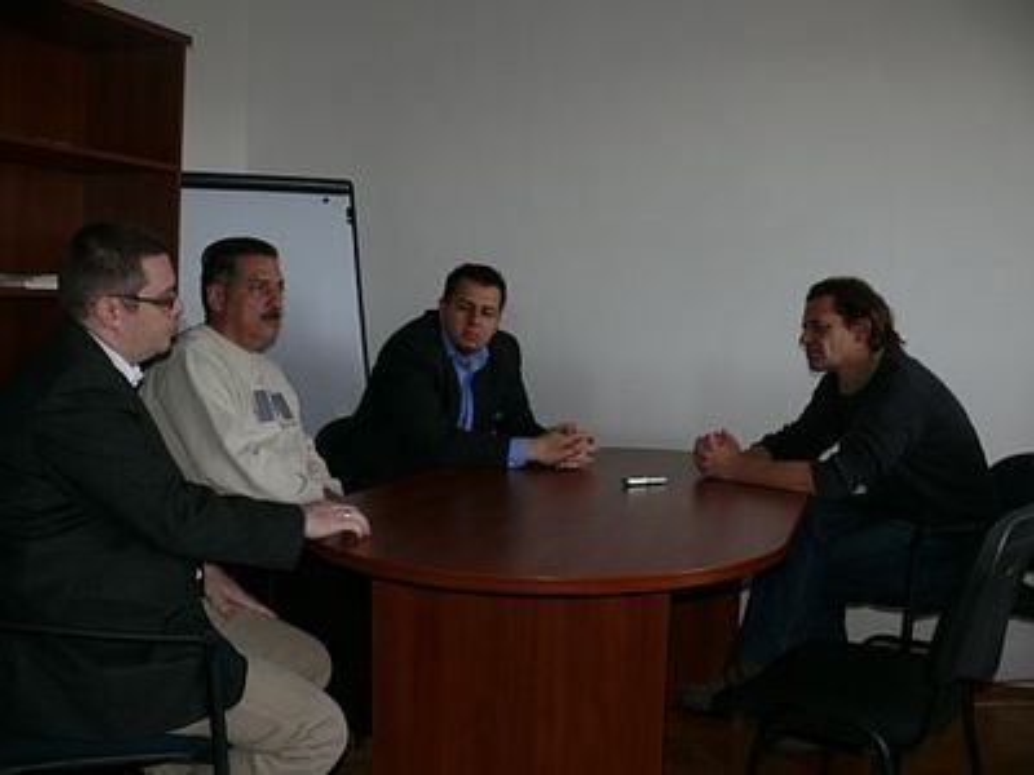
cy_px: 388
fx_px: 1045
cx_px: 517
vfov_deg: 40.7
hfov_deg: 52.6
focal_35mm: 35
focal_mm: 7.4
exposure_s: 1/30
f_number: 2.8
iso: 100
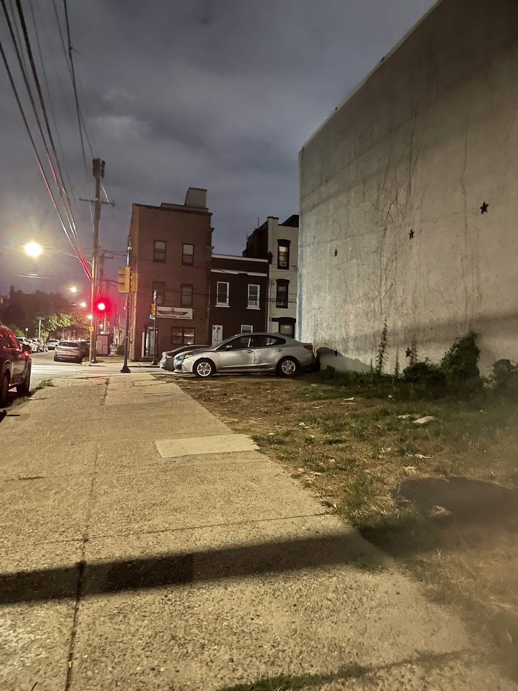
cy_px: 346
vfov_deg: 67.3
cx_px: 259
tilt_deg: +0.2
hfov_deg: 53.1
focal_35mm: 26
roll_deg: -1.6
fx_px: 519
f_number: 1.6
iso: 500
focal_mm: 4.2
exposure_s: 1/8
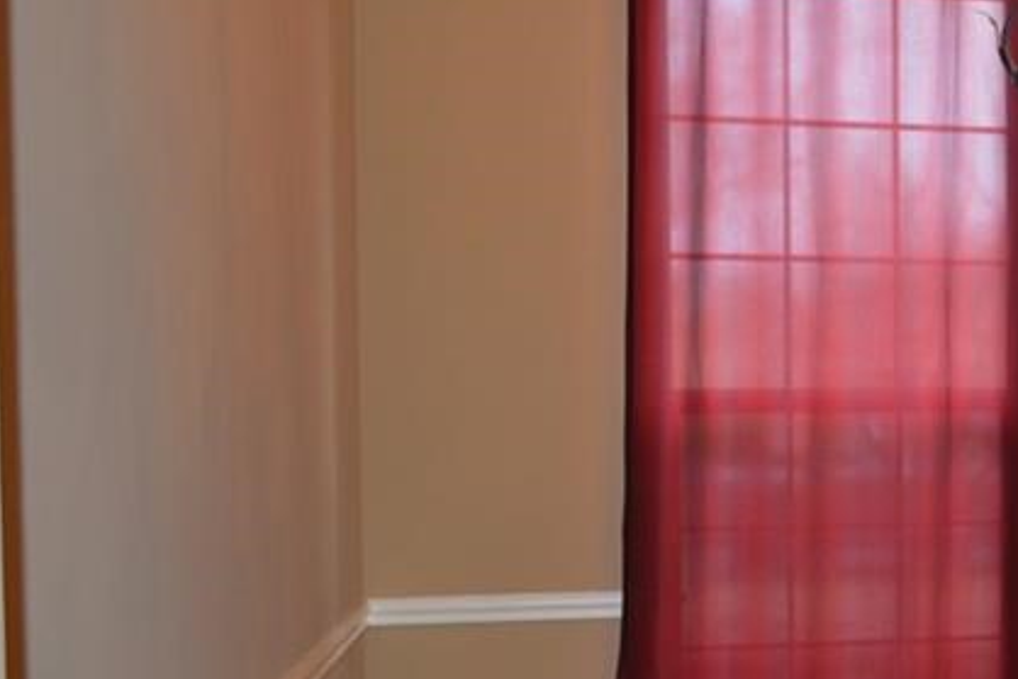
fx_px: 1867
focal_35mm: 66
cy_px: 455
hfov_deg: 27.1
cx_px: 1206
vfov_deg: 20.6
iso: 450
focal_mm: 18
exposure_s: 1/60
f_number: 3.5
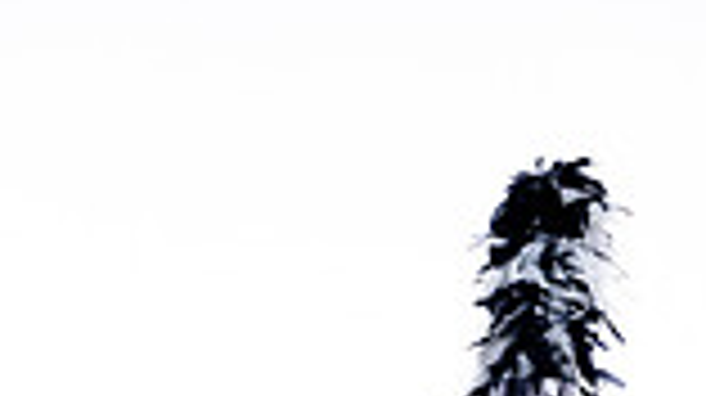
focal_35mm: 331
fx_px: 6191
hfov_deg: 6.5
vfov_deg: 3.6
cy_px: 927
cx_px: 517
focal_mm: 110
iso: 400
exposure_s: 1/250
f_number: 5.6
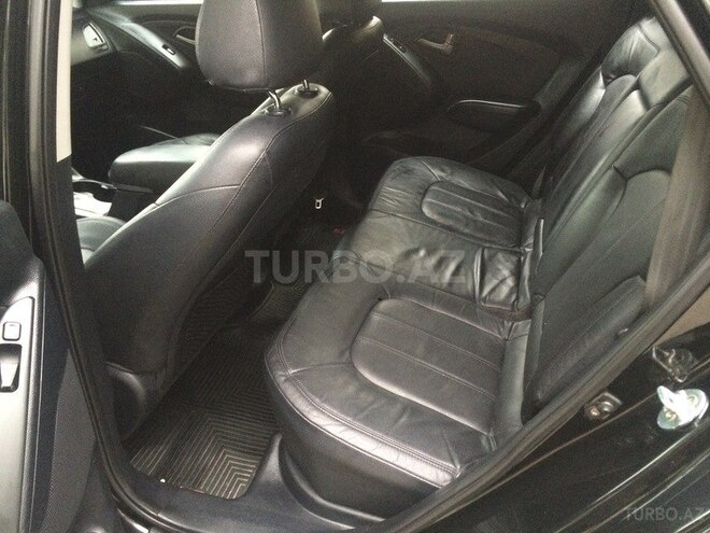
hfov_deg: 61.7
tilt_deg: -32.8
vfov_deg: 48.2
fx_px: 595
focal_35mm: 29
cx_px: 355
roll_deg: -0.3
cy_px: 266
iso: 320
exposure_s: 1/17
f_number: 2.2
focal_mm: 4.15
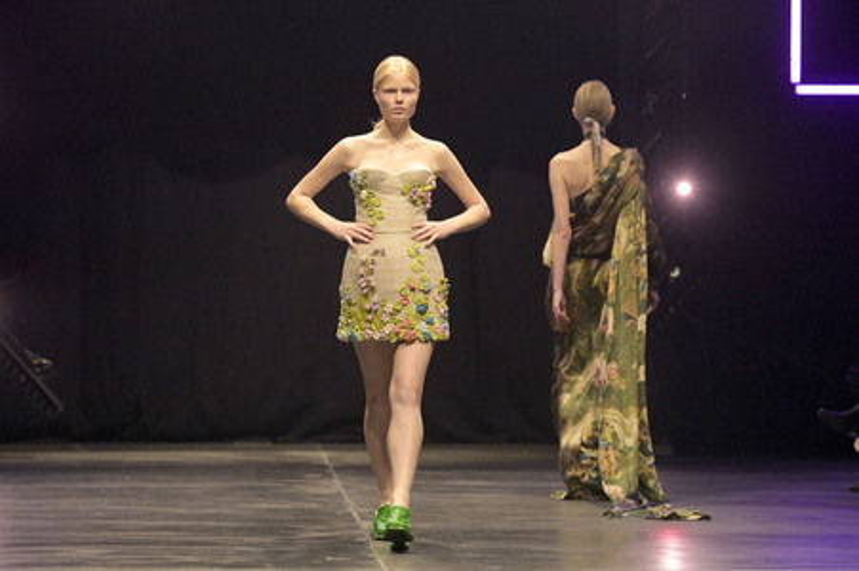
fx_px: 4649
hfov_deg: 10.6
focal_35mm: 195
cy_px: 286
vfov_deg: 7.0
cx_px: 430
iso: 8000
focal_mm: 195
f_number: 5.6
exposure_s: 1/640
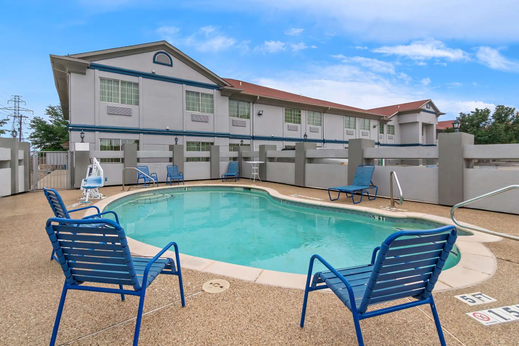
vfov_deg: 72.1
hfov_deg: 95.0
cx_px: 260
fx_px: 238
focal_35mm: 16
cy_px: 173
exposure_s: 1/750
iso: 800
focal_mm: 11
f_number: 8
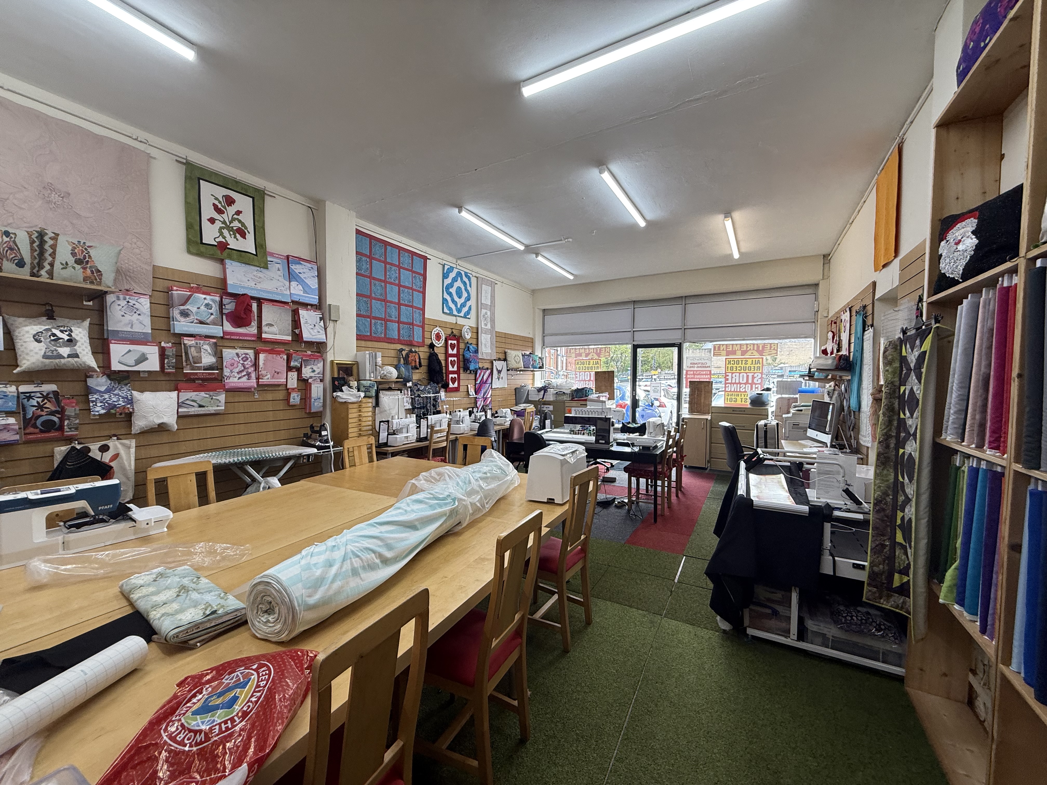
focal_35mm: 14
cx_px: 524
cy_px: 392
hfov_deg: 102.1
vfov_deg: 85.7
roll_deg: +0.1
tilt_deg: -2.3
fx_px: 423
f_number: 2.2
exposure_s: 1/100
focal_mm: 2.22
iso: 64
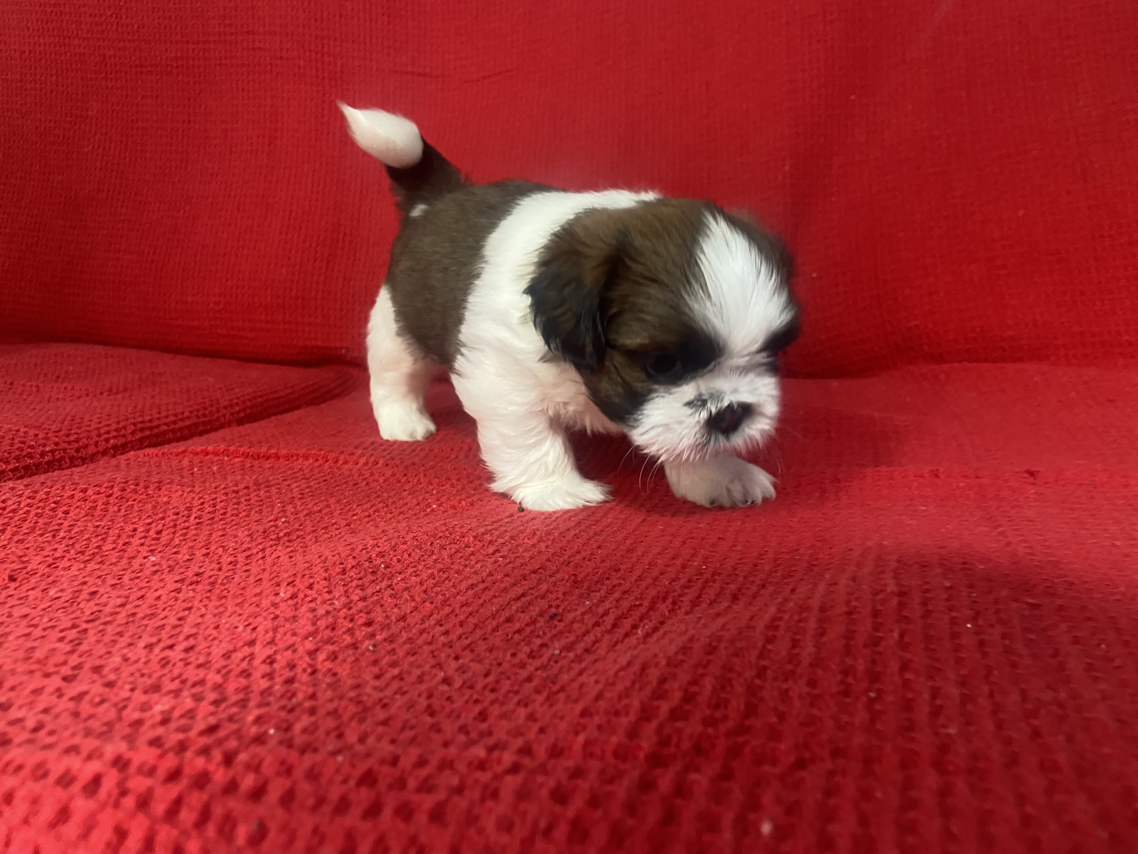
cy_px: 427
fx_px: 855
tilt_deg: -7.9
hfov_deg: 67.3
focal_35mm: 26
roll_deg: +0.9
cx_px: 569
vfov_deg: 53.1
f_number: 1.8
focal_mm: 4.25
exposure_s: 1/60
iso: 250
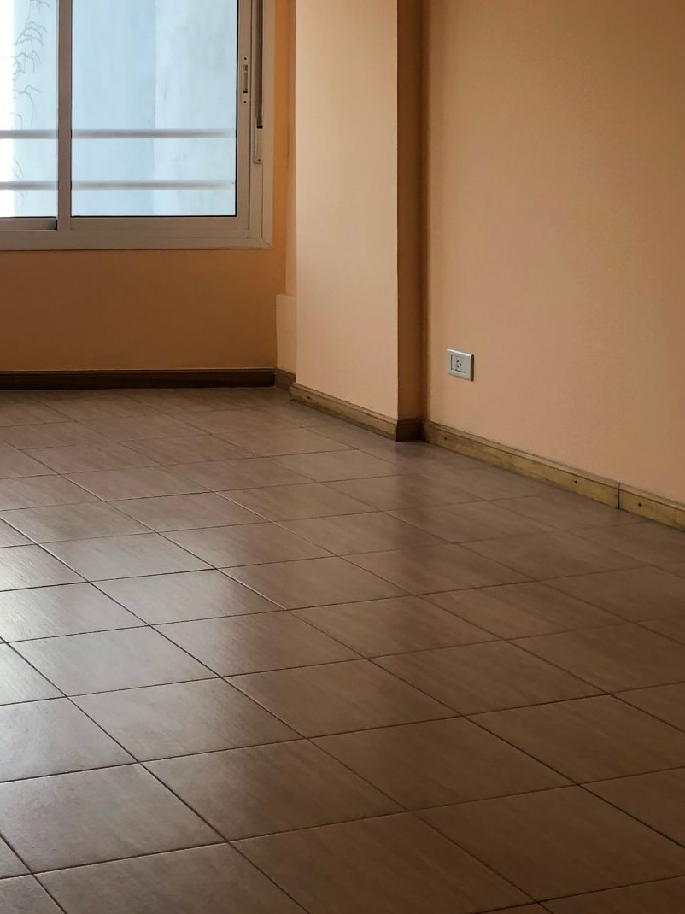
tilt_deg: -1.8
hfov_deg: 21.0
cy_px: 139
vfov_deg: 28.2
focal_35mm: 67
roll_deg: -0.3
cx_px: -38
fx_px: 1768
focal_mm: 3.99
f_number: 1.8
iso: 20
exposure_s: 1/134
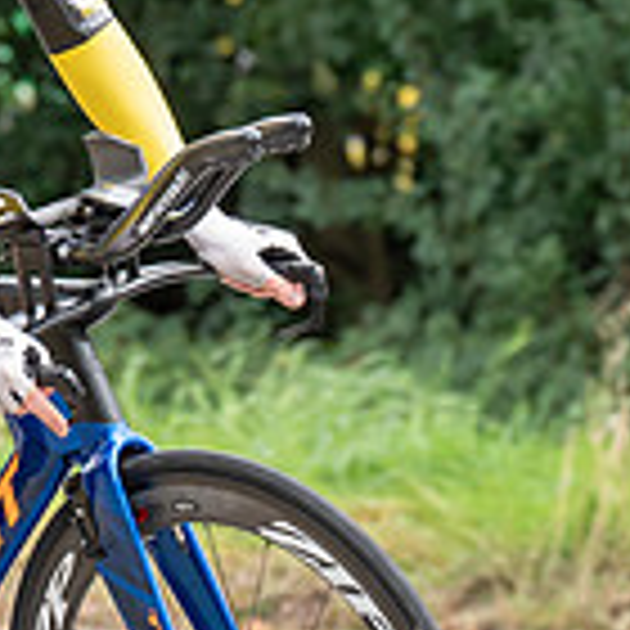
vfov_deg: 3.5
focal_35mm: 495
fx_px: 10192
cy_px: 40
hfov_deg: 3.5
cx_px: -71
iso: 800
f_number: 4
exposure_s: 1/1000
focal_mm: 99
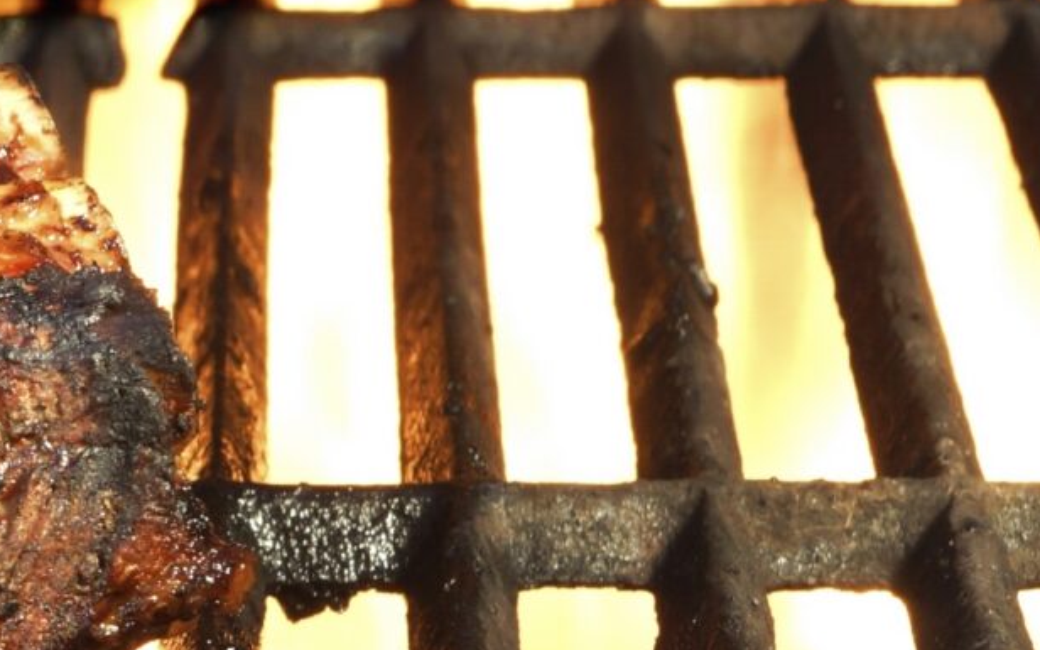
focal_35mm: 286
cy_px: 126
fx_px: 8110
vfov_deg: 4.6
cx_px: -929
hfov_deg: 7.1
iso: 100
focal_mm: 45
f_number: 11
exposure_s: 1/6
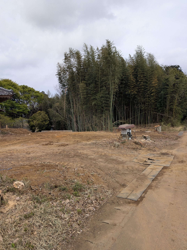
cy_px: 125
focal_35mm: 24
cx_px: 94
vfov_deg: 71.6
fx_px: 173
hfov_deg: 56.8
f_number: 1.7
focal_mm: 4.53
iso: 28
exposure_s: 1/1391
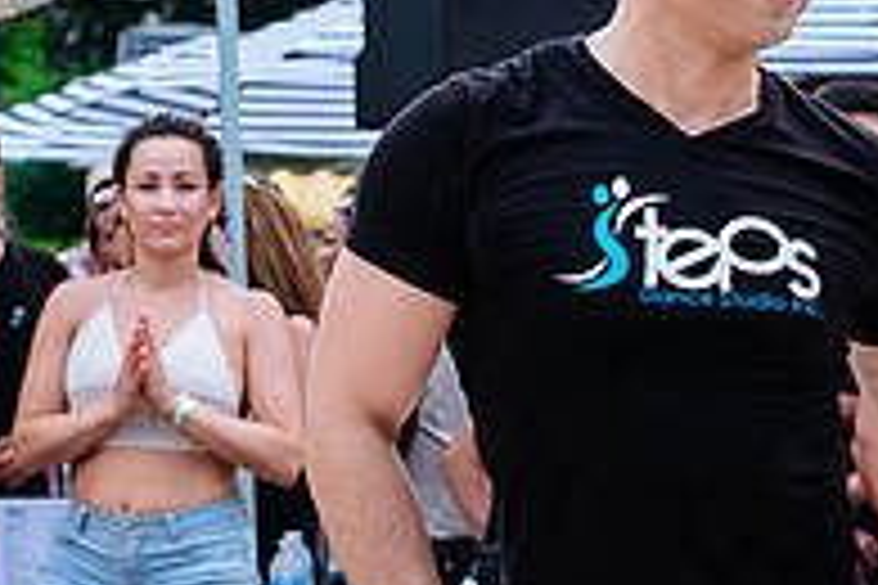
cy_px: 447
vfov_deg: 5.3
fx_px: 6341
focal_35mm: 260
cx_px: 620
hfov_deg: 7.9
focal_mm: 50
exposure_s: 1/500
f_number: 4
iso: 200
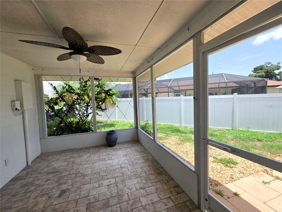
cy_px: 106
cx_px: 141
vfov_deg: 89.9
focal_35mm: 13
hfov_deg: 106.2
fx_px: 106
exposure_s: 1/557
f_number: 1.9
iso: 40
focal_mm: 2.2
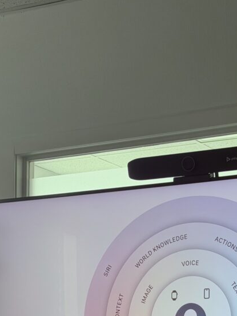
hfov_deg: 11.8
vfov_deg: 15.4
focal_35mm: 125
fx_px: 1141
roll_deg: -0.3
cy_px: 337
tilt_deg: +4.6
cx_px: 196
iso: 80
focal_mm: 6.76
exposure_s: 1/100
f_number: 1.78
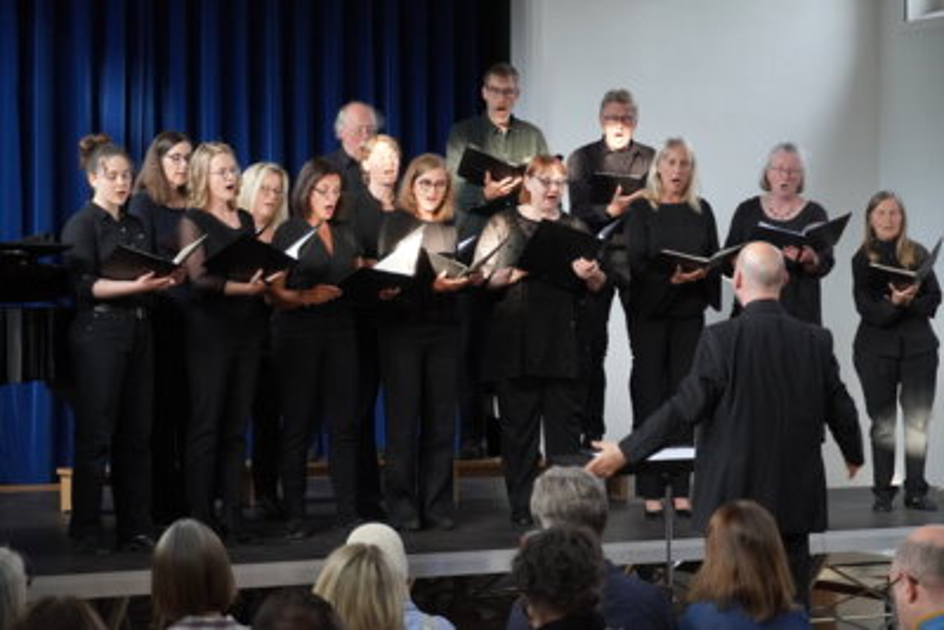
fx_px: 2400
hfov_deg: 22.3
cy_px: 315
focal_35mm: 92
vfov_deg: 15.0
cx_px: 472
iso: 4000
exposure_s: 1/160
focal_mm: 61
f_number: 5.6
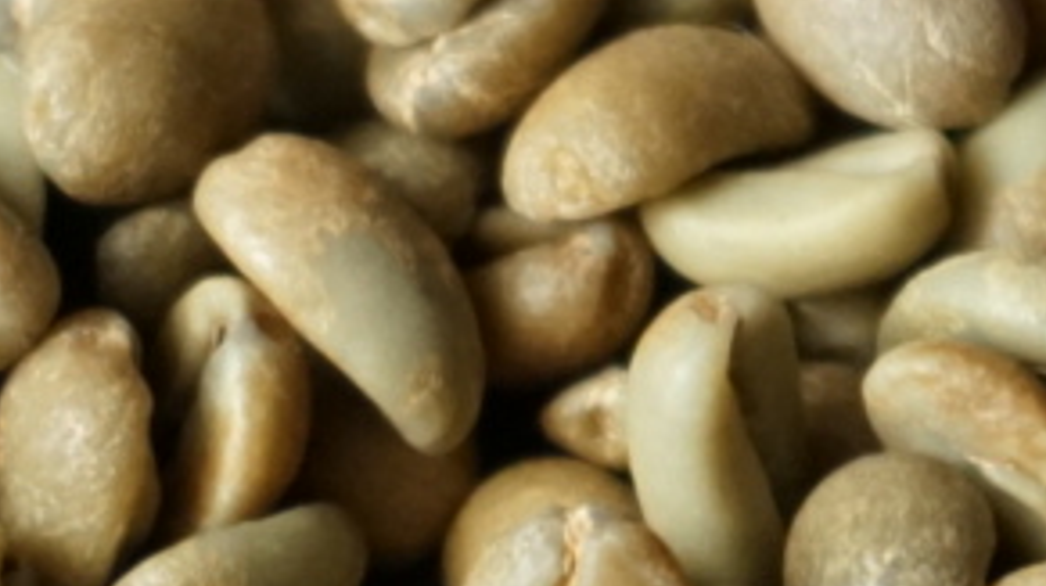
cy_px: 442
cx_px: -14
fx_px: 11305
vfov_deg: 3.0
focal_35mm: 408
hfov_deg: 5.3
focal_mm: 70
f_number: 5.6
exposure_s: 1/80
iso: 2500
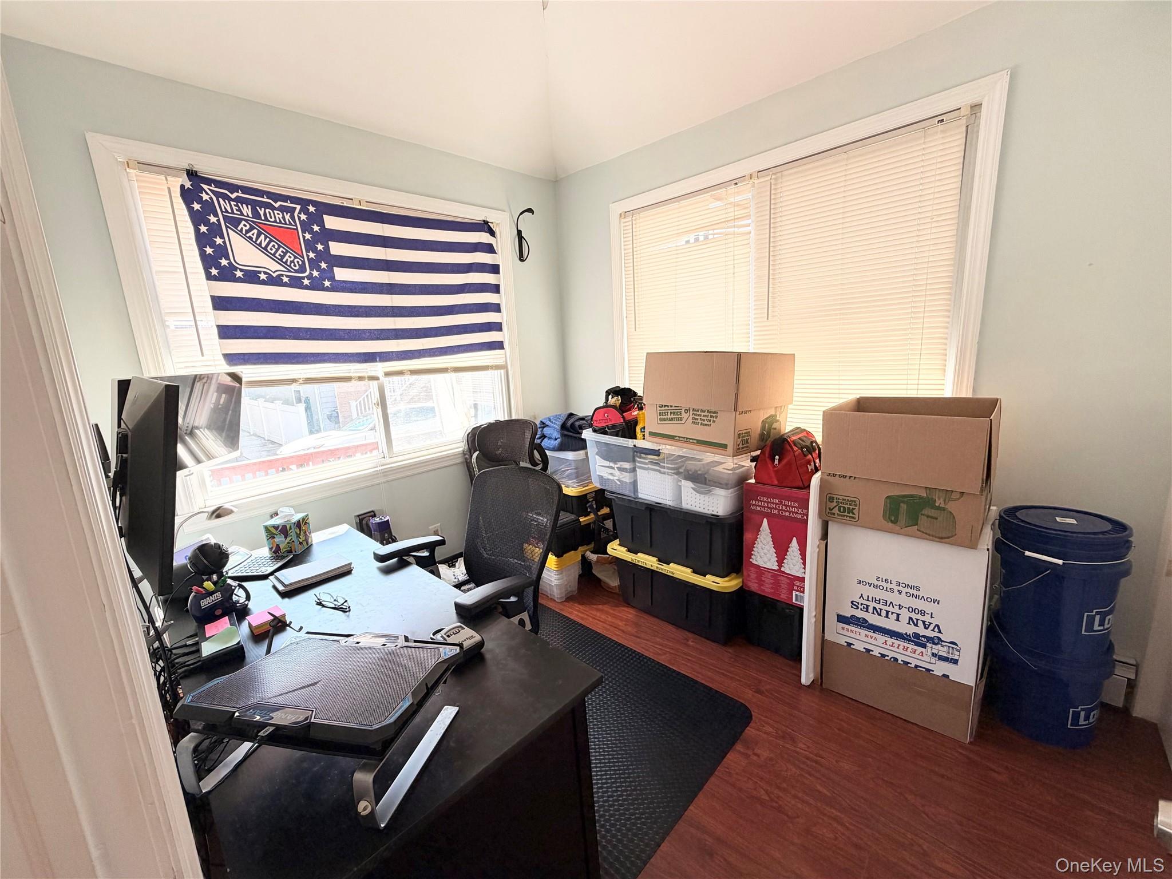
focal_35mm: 14
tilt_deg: -10.8
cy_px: 440
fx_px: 474
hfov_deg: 102.1
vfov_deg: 85.7
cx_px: 586
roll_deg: +2.9
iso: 80
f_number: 2.2
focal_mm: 2.22
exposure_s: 1/121
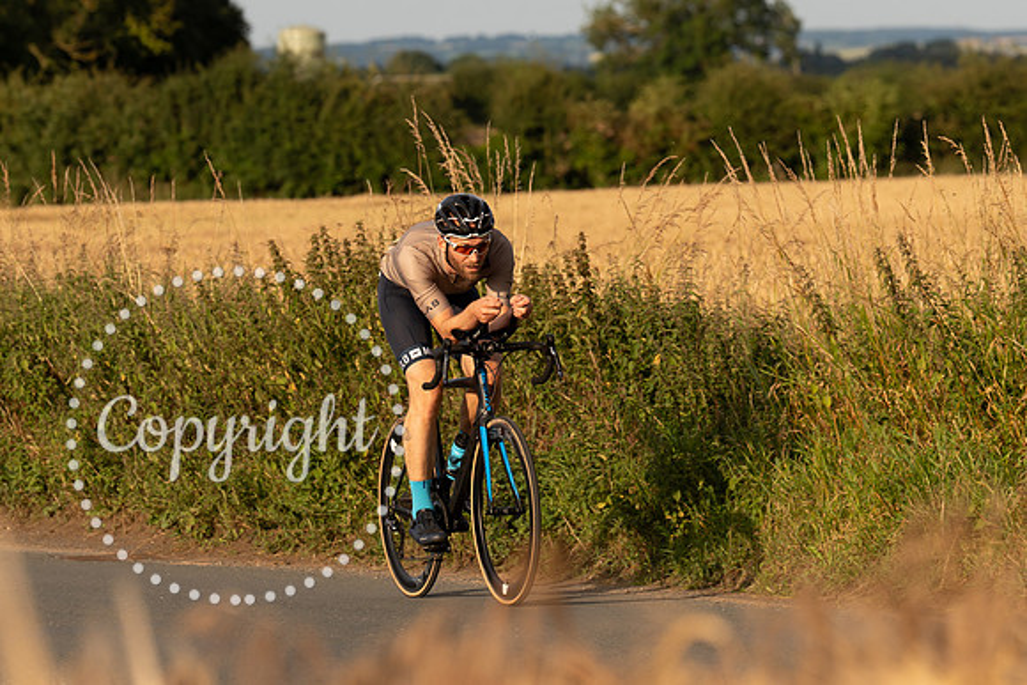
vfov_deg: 5.5
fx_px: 7155
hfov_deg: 8.2
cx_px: 310
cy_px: 97
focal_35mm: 251
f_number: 4.5
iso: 160
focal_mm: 146
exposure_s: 1/800
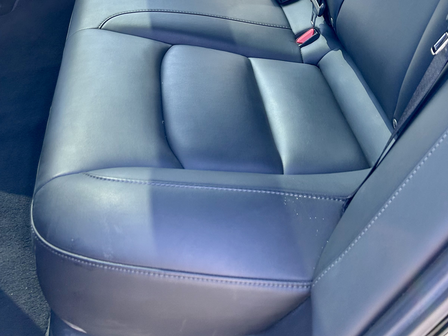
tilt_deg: -25.6
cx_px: 223
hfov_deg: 42.9
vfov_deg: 29.3
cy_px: -42
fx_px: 569
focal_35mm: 44
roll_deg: +8.1
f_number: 1.5
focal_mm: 5.7
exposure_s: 1/163
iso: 64
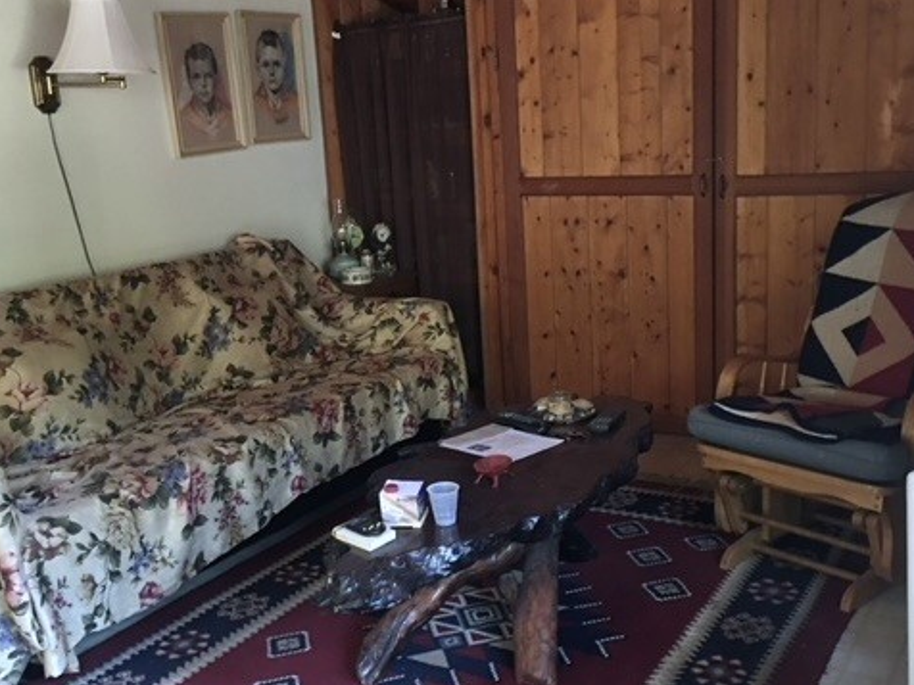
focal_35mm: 39
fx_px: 1030
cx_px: 472
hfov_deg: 47.9
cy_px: 336
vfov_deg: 36.8
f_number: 2.2
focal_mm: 4.15
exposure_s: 1/4
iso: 64
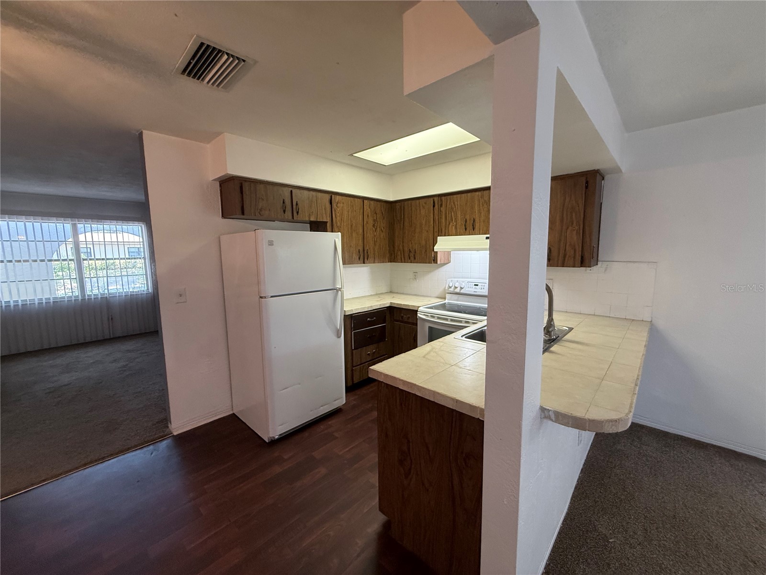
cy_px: 288
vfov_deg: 85.7
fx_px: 310
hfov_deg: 102.1
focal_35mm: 14
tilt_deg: -5.8
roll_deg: +2.1
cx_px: 383
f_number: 2.2
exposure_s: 1/120
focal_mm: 2.22
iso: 320
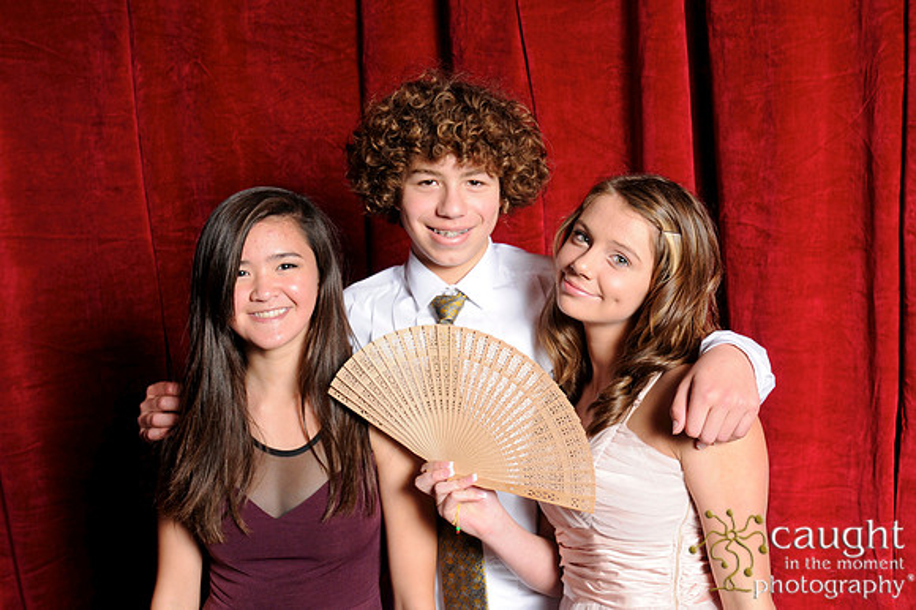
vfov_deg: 31.9
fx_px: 1068
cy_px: 305
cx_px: 458
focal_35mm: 42
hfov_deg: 46.4
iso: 400
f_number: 8
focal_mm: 28
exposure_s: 1/200
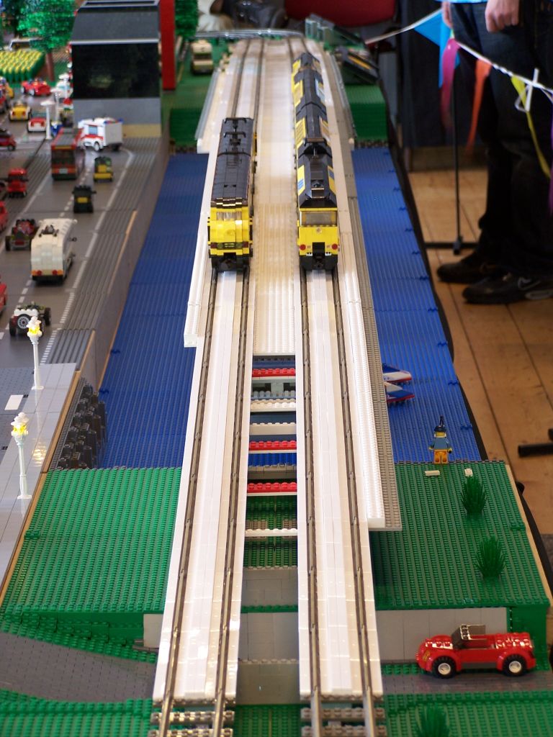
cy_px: 368
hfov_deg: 12.7
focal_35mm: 117
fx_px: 2492
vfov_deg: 16.8
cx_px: 276
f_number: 3.2
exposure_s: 1/10
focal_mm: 19.4
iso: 80
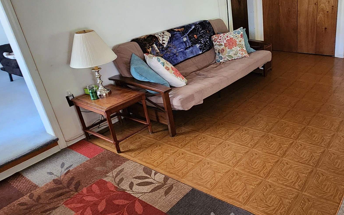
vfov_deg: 46.0
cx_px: 256
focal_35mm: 27
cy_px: 97
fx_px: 253
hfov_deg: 64.5
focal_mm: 2.2
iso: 640
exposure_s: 1/30
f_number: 2.2
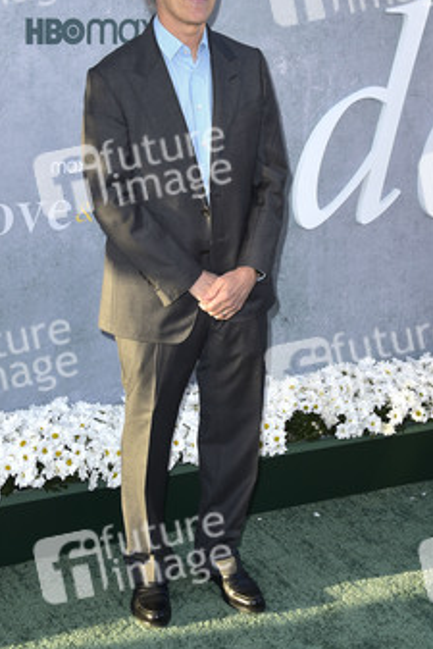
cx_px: 190
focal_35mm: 57
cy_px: 270
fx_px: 1027
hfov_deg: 23.8
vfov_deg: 35.0
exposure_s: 1/250
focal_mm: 48
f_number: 6.3
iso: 250
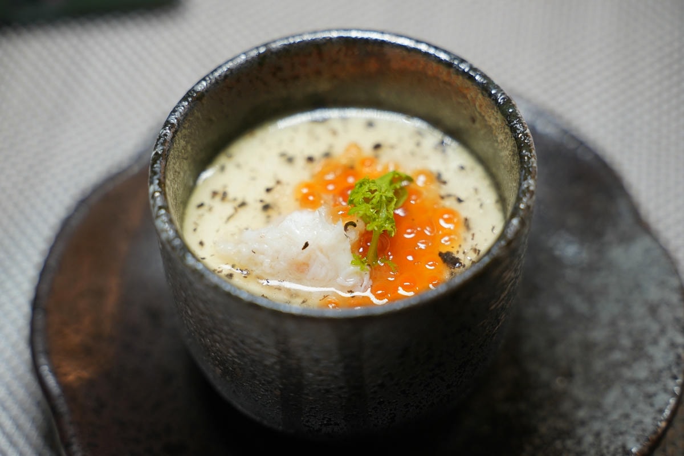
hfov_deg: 27.0
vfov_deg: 18.2
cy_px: 228
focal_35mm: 75
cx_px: 342
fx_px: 1425
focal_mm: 75
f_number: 4
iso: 250
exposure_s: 1/80
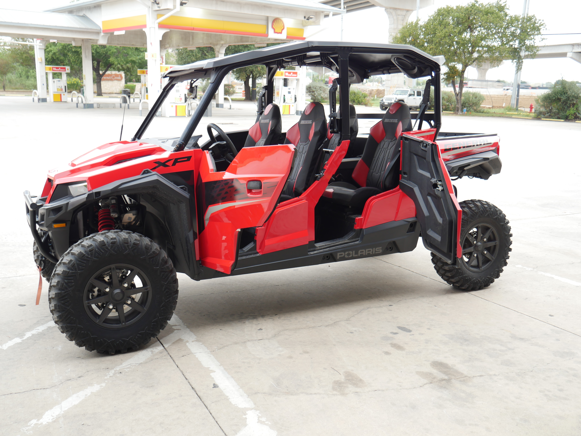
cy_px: 218
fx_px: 571
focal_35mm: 34
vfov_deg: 41.8
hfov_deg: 53.9
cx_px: 290
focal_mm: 17
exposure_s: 1/60
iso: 200
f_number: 4
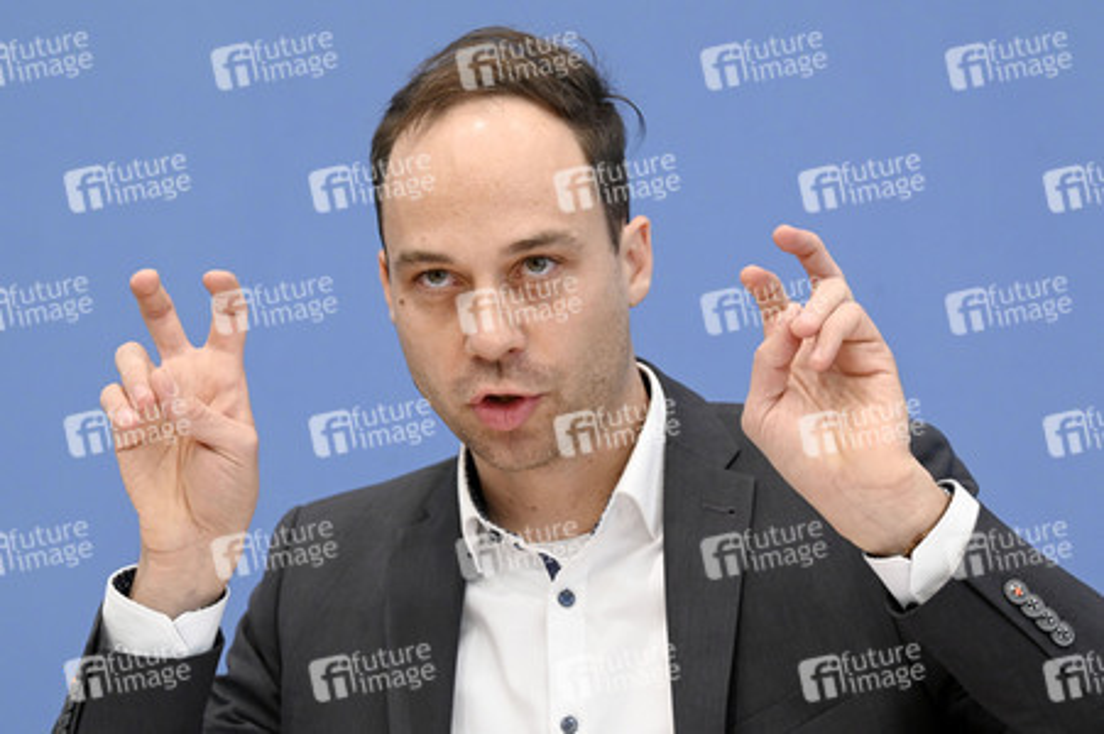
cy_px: 367
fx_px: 4137
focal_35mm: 135
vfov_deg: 10.1
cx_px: 552
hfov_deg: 15.2
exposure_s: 1/500
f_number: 6.3
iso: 4000
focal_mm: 135
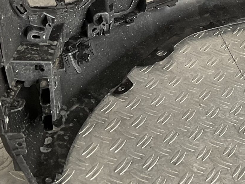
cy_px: -58
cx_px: 202
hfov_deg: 21.5
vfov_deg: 15.6
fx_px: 637
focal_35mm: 90
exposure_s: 1/50
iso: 40
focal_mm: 3
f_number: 1.8
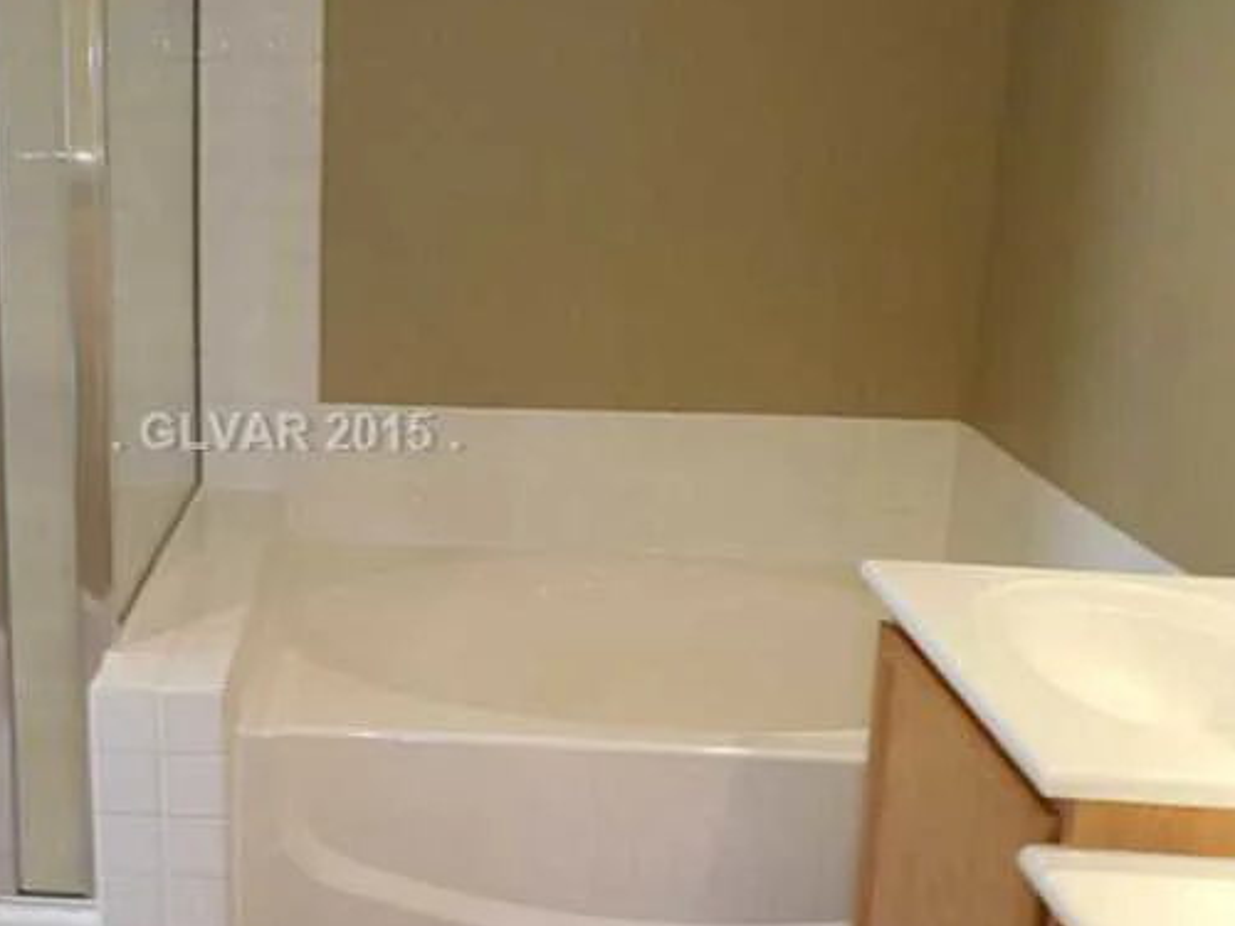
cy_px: 432
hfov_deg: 45.0
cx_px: 289
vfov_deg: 35.9
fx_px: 1427
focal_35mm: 40
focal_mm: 4.5
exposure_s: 1/30
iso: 320
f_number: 3.3
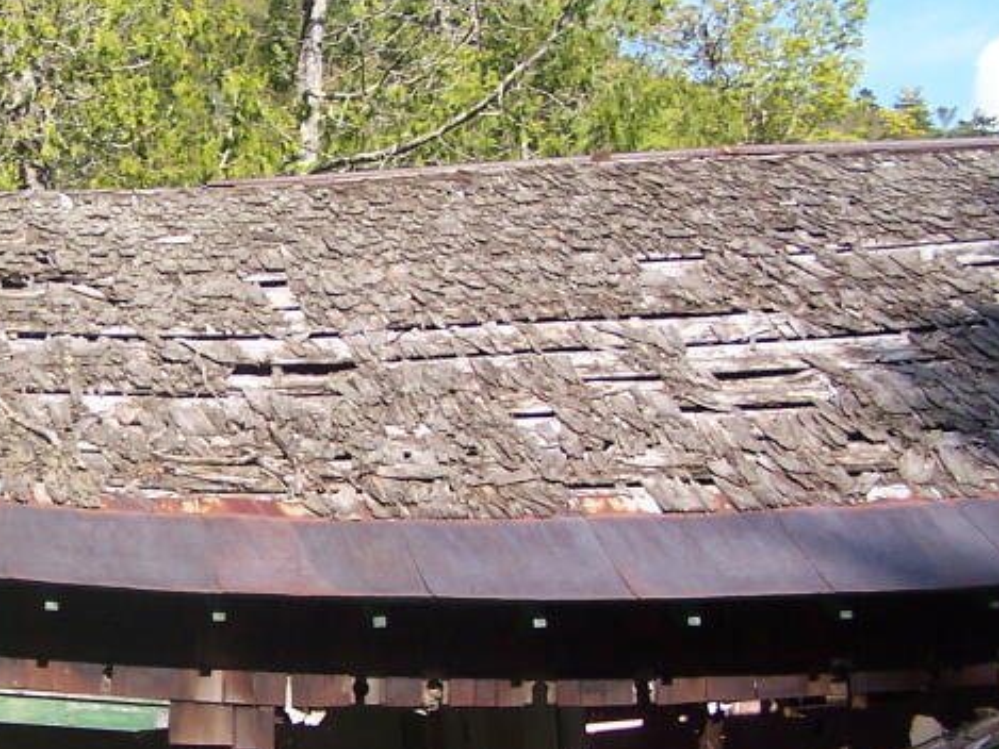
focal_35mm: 83
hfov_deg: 23.1
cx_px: 136
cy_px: 475
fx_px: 2396
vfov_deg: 17.8
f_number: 2.8
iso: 80
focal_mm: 6.3
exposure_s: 1/640
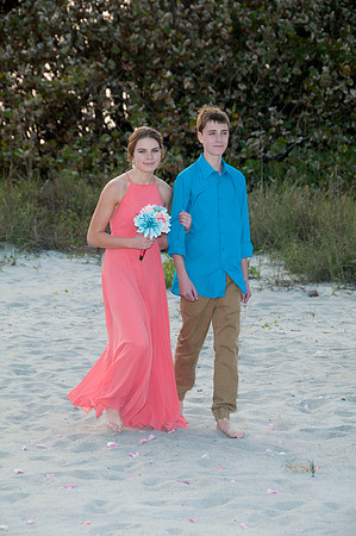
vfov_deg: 15.2
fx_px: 2007
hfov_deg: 10.1
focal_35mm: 135
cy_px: 268
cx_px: 178
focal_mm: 90
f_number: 7.1
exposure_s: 1/250
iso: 100
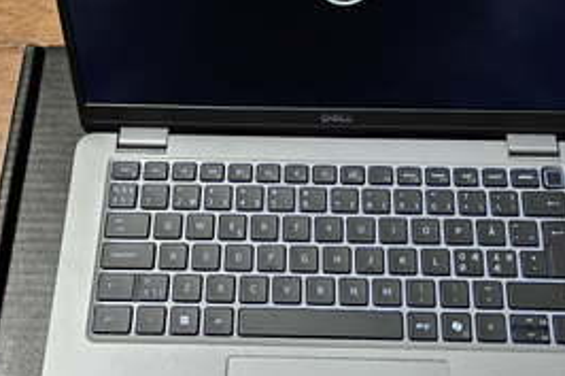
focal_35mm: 54
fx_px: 847
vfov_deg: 25.0
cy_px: 168
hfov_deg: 36.9
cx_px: 272
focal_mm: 5.4
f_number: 1.8
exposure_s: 1/101
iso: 500
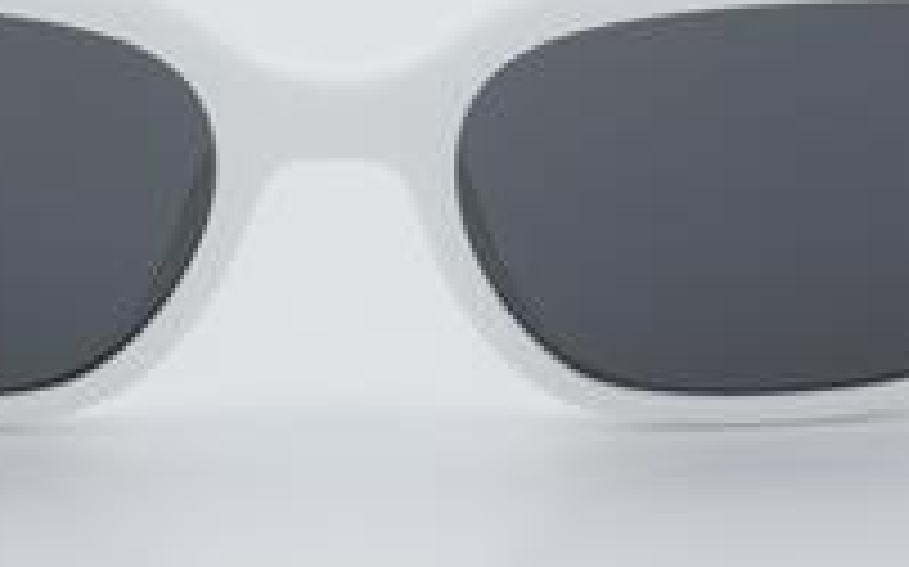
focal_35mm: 136
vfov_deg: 9.6
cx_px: 328
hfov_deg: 15.4
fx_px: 3367
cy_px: 140
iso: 100
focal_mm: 45
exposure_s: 1/3
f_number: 32
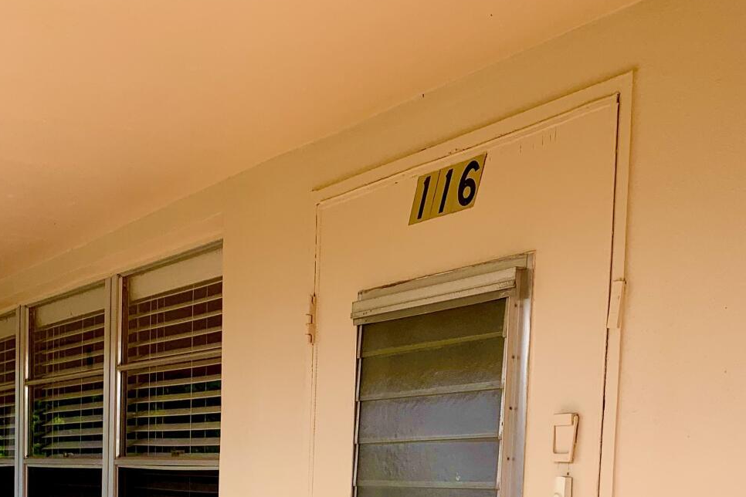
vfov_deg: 22.6
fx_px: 1160
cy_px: 563
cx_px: 361
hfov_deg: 35.6
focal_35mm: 56
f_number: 1.8
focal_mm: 4.25
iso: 25
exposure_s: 1/1779
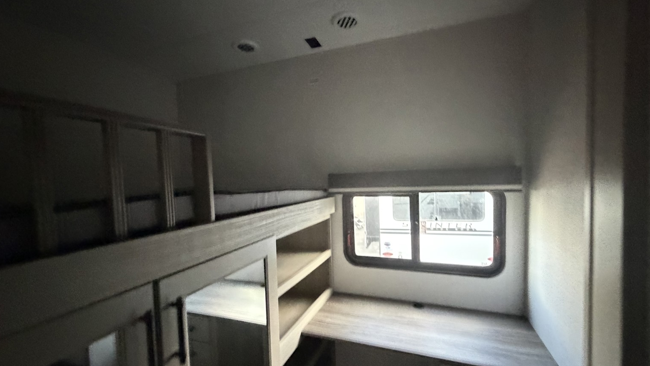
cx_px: 331
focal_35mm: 16
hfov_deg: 99.4
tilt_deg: -1.2
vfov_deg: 67.0
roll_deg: +4.7
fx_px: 276
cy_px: 194
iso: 1250
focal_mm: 2.22
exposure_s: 1/57
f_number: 2.2
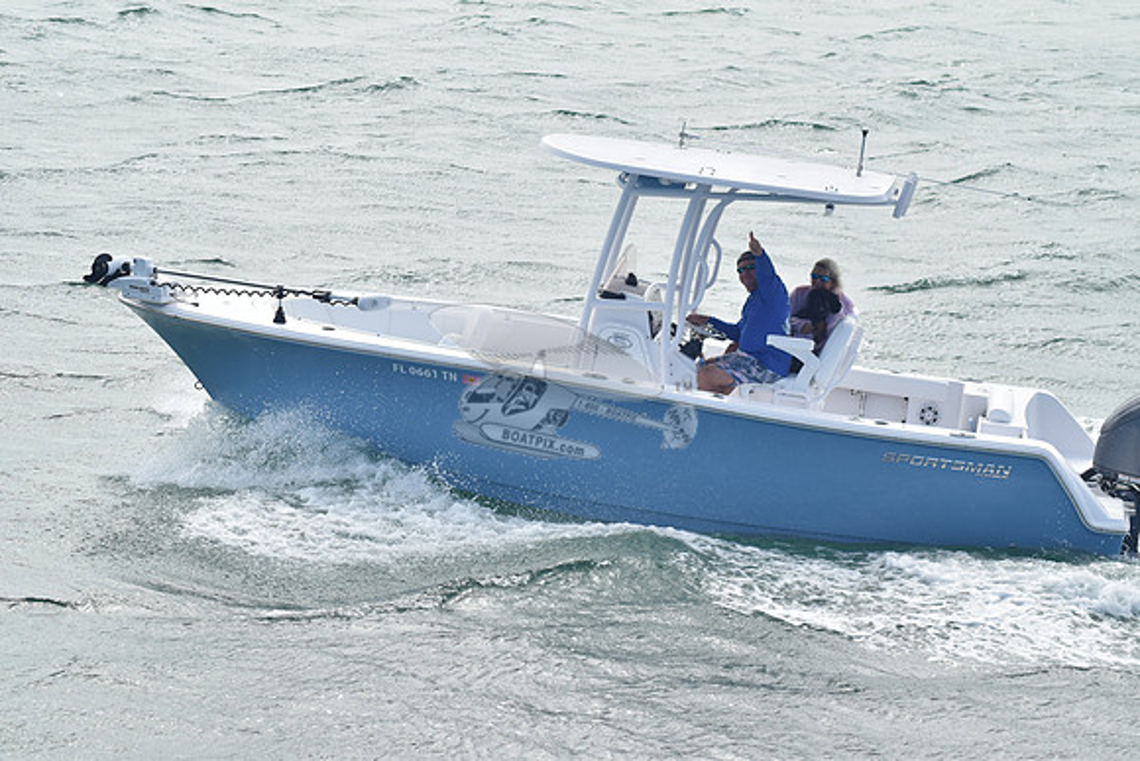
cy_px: 380
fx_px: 4371
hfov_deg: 14.9
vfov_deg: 9.9
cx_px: 570
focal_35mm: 138
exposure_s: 1/1000
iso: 400
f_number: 9.5
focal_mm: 92
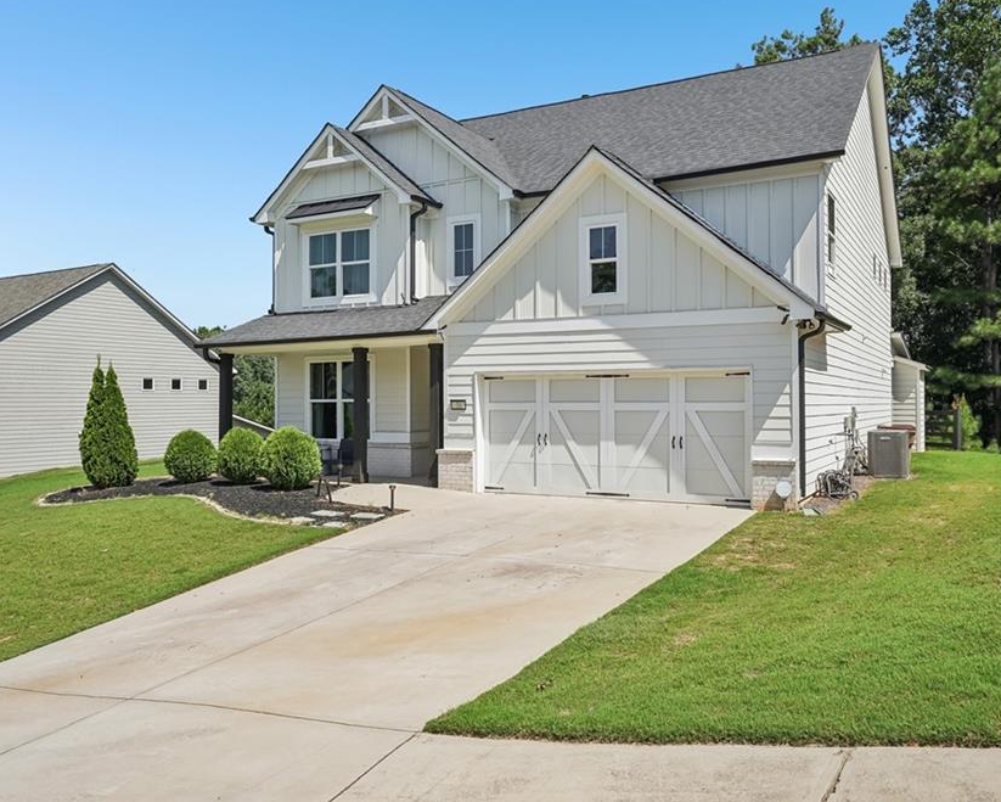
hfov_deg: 62.1
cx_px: 544
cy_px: 389
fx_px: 830
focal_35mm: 28
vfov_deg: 51.5
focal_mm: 24
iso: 800
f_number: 8
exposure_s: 1/2500
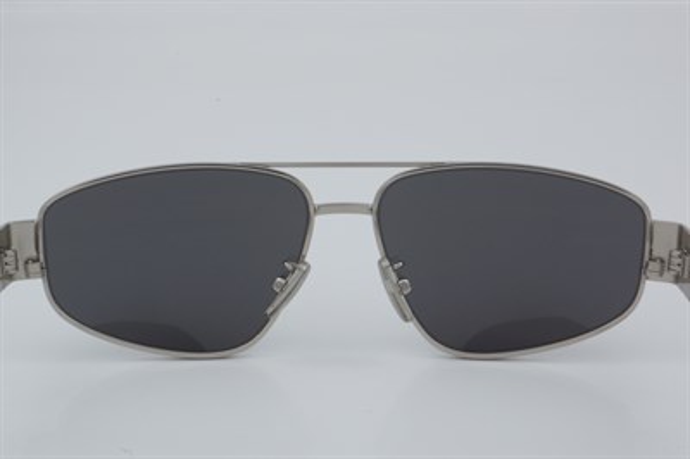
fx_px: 1293
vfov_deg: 20.1
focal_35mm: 68
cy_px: 230
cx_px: 345
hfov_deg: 29.9
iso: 100
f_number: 32
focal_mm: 45
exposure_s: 1/4
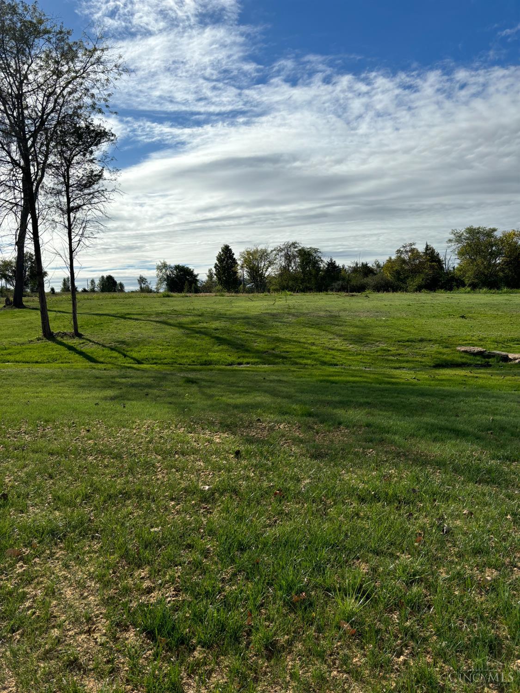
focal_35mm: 26
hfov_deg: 53.1
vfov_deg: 67.3
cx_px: 260
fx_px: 521
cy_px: 346
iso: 50
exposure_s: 1/7692
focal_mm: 5.96
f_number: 1.6
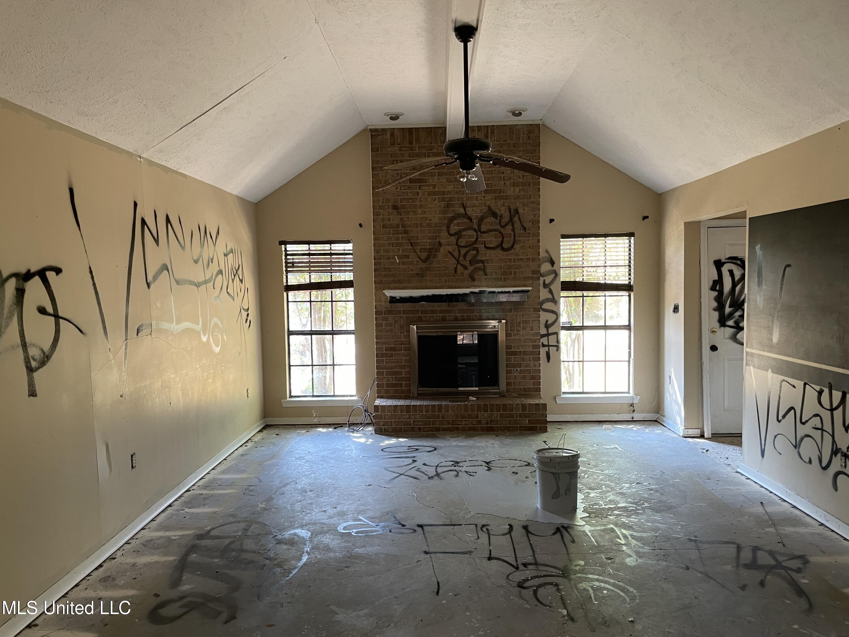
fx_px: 638
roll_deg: +0.8
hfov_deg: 67.3
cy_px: 318
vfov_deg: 53.1
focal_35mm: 26
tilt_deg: -2.8
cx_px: 424
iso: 160
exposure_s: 1/60
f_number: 1.6
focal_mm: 4.2
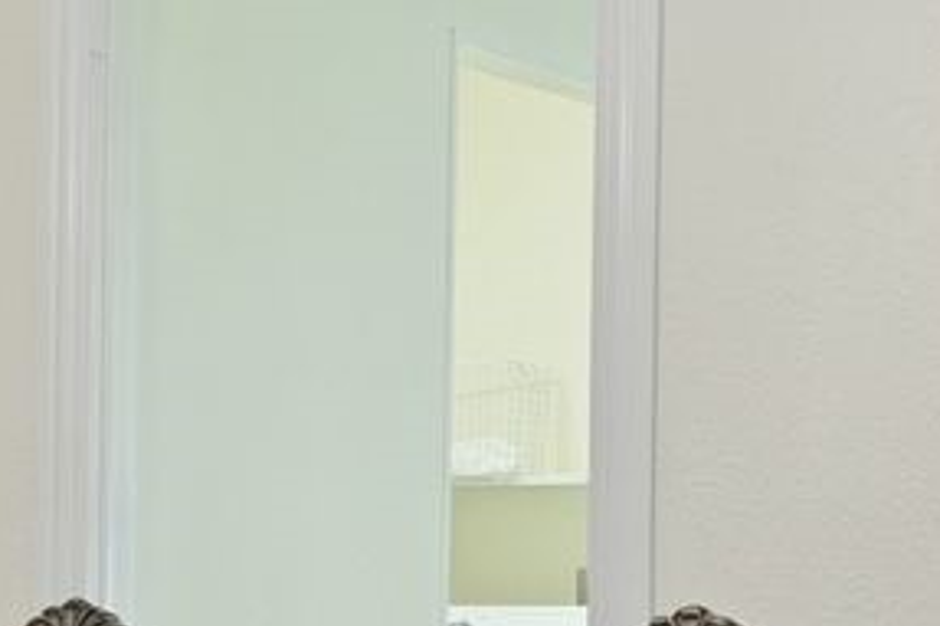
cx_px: 36
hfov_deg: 19.9
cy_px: 608
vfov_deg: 13.5
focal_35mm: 100
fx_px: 2610
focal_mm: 14
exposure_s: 1/6
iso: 500
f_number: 8
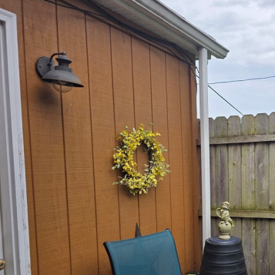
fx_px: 342
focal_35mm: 38
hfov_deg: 40.5
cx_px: 248
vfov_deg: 43.1
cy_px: 189
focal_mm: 6.3
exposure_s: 1/1429
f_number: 1.7
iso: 80
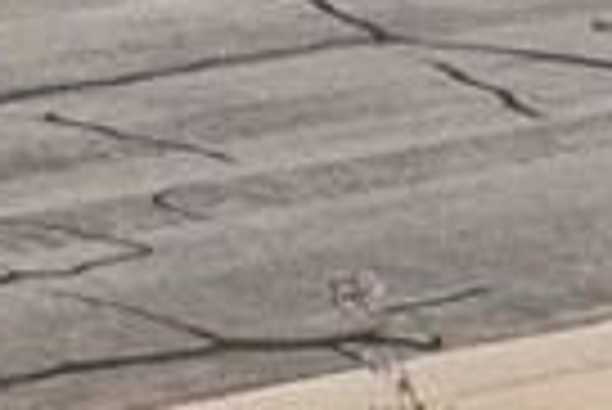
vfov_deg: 4.8
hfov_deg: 6.4
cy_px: -863
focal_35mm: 271
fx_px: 4612
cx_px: -1647
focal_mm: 24
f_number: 9
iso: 800
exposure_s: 1/3200
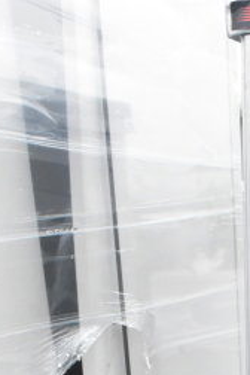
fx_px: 1250
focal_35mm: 120
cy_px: 621
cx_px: 421
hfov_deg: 10.8
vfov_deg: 15.3
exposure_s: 1/800
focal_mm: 22
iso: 6400
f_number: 14
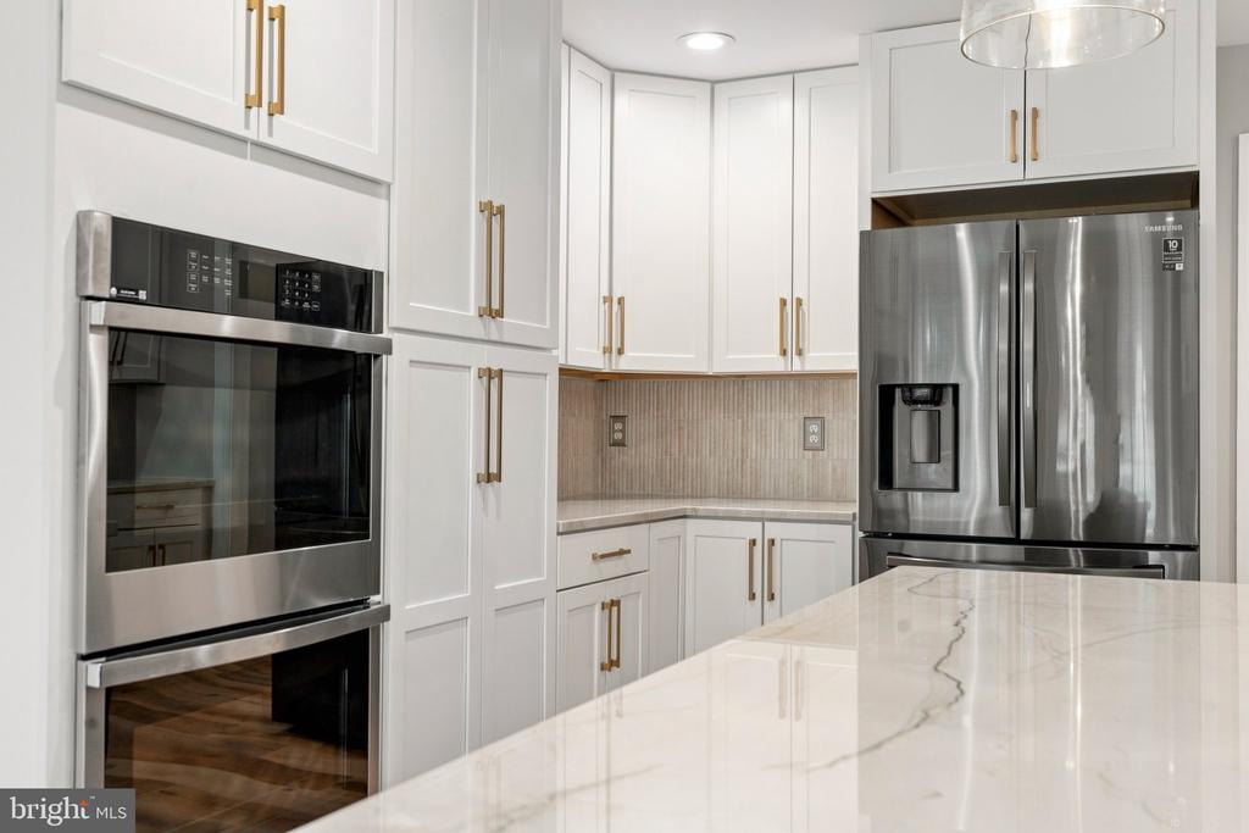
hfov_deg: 55.8
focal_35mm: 34
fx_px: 1180
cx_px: 624
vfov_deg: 38.9
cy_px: 416
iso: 640
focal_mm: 34
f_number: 7.1
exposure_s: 1/160
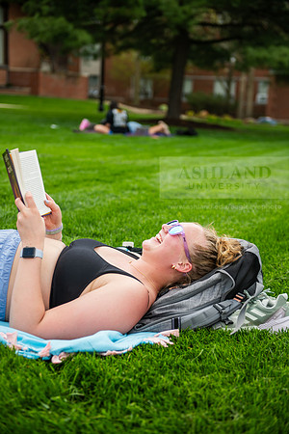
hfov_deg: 24.2
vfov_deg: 35.6
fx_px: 674
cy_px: 217
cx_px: 144
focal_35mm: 56
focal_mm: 56
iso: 80
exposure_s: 1/320
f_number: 3.2
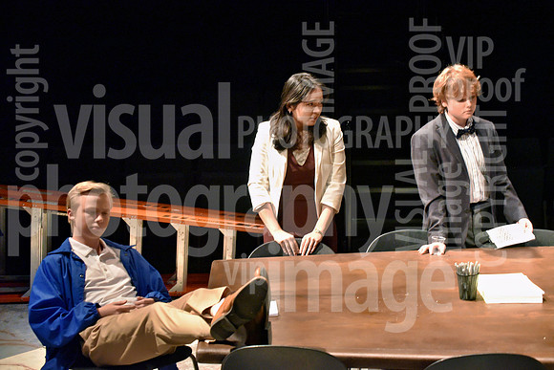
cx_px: 277
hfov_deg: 26.0
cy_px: 185
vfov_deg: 17.5
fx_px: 1201
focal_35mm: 78
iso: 12800
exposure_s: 1/200
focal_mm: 78
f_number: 6.3
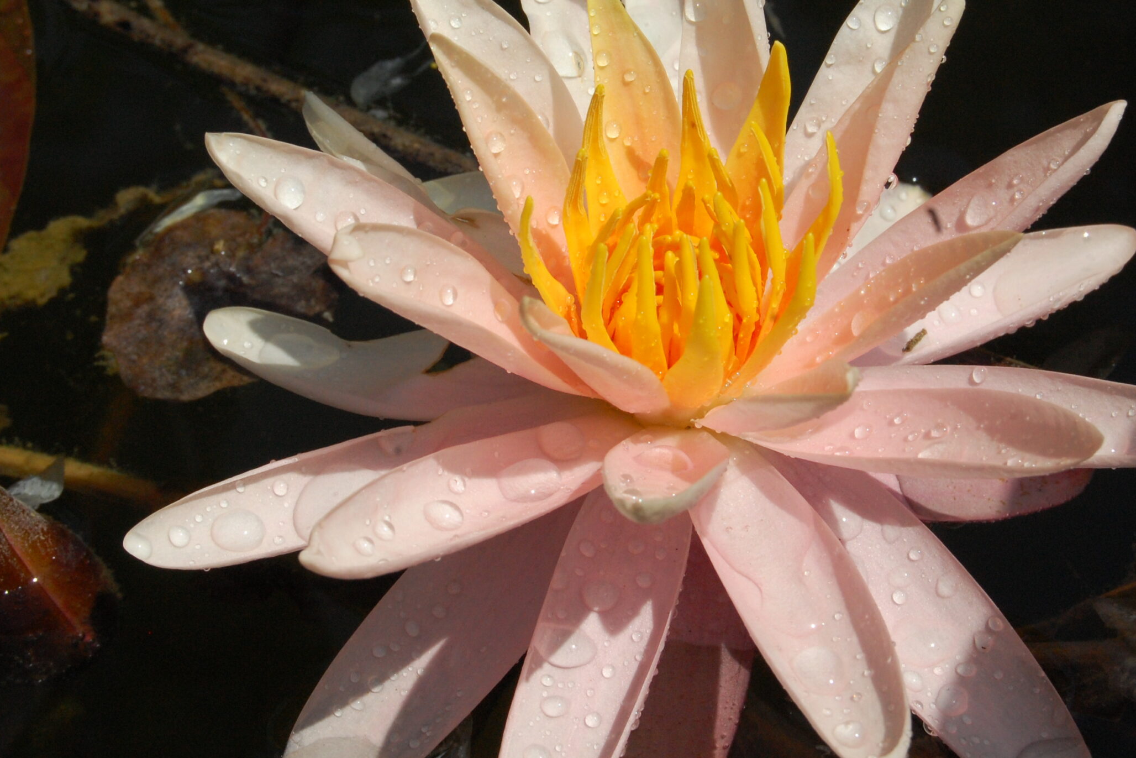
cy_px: 298
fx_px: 3238
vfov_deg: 13.3
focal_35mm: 103
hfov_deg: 19.9
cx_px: 641
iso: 800
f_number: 18
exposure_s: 1/800
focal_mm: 55
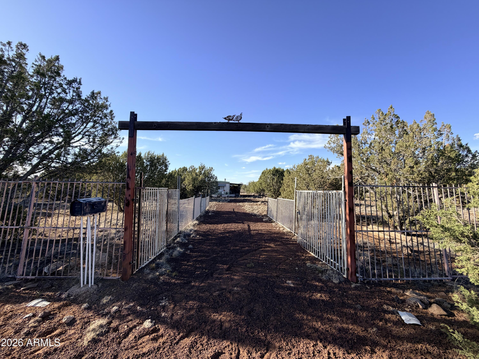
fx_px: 194
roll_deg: -0.4
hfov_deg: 102.1
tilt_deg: +1.9
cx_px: 240
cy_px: 180
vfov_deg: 85.7
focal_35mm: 14
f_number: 2.2
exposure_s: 1/770
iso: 40
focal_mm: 2.22
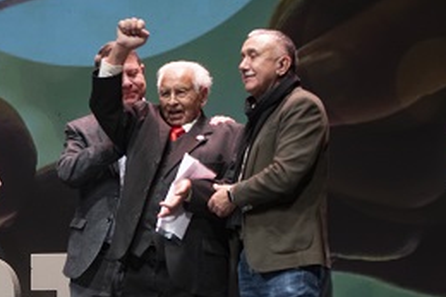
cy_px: 202
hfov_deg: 12.3
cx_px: 39
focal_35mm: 166
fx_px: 2055
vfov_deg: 8.3
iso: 1000
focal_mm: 70
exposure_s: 1/160
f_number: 2.8
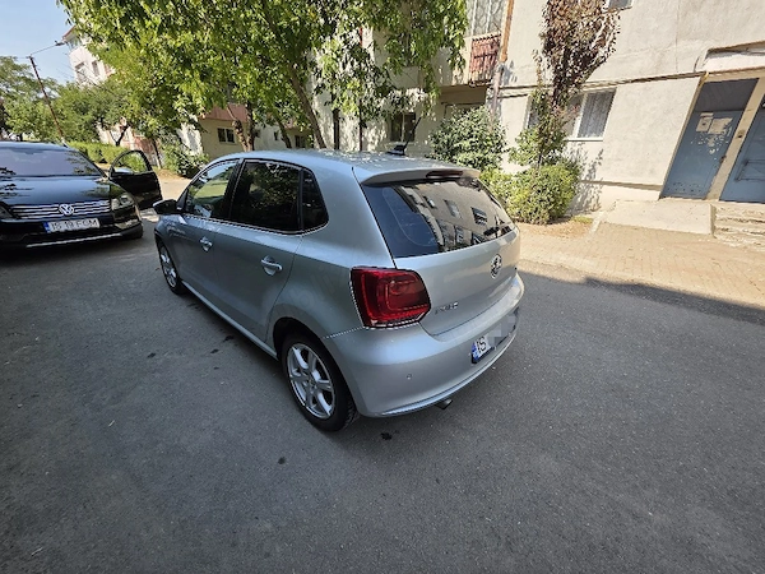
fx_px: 287
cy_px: 287
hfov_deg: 106.2
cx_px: 382
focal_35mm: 13
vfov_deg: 89.9
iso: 40
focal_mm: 2.2
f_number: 1.9
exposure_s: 1/1000
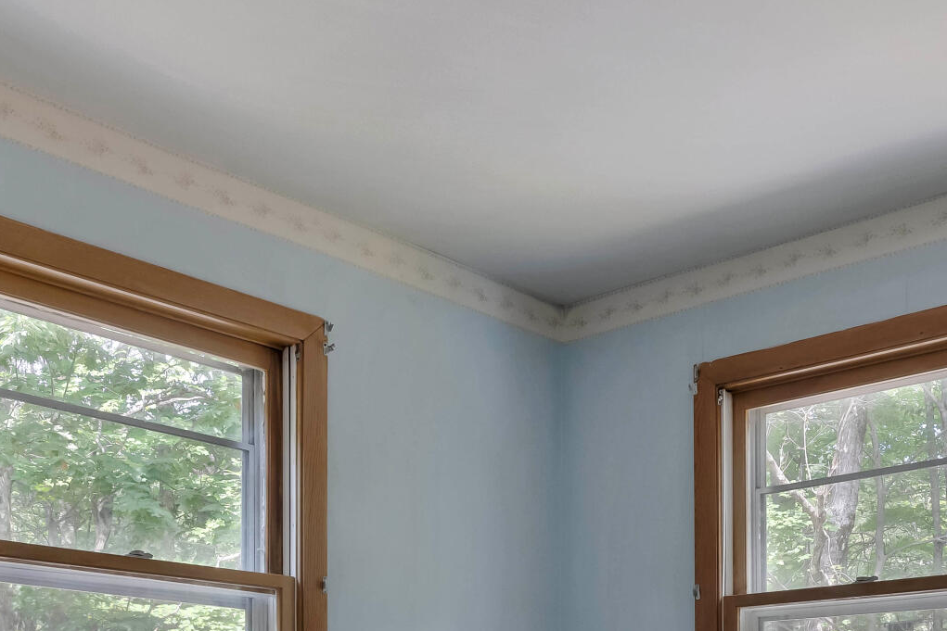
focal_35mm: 47
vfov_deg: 25.7
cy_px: 755
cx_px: 572
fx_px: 1236
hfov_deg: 41.7
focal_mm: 16
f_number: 8
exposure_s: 1/250
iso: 800
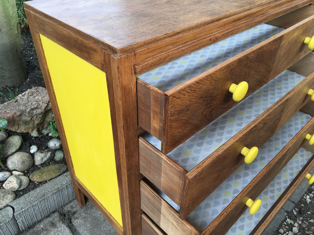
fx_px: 263
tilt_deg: -36.5
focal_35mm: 29
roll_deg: +1.7
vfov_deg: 48.2
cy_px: 118
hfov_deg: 61.7
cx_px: 157
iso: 32
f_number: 2.2
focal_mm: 4.15
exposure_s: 1/100
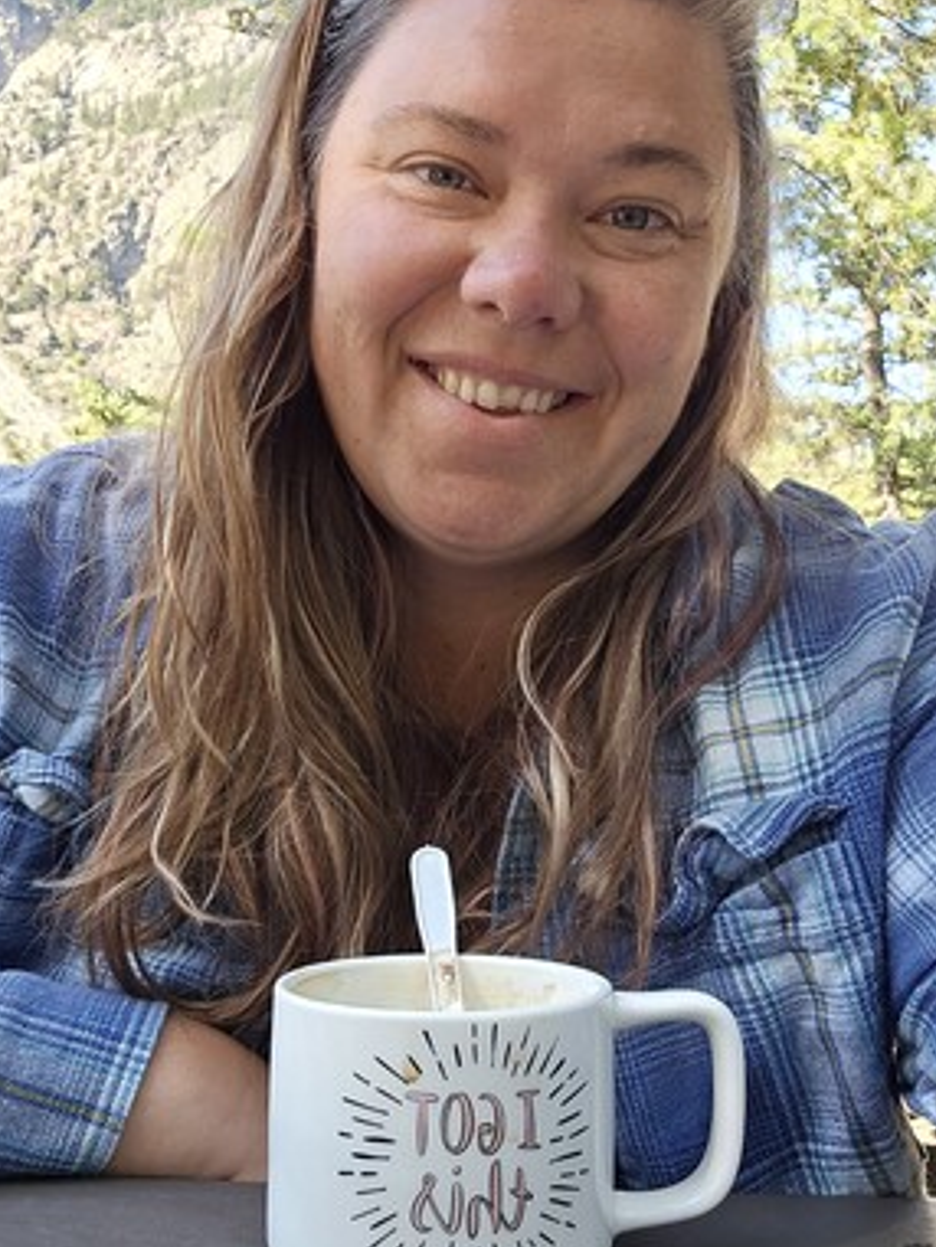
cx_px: 465
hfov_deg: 40.7
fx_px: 1261
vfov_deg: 52.6
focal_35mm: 35
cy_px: 578
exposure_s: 1/120
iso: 100
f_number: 2.2
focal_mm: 3.3
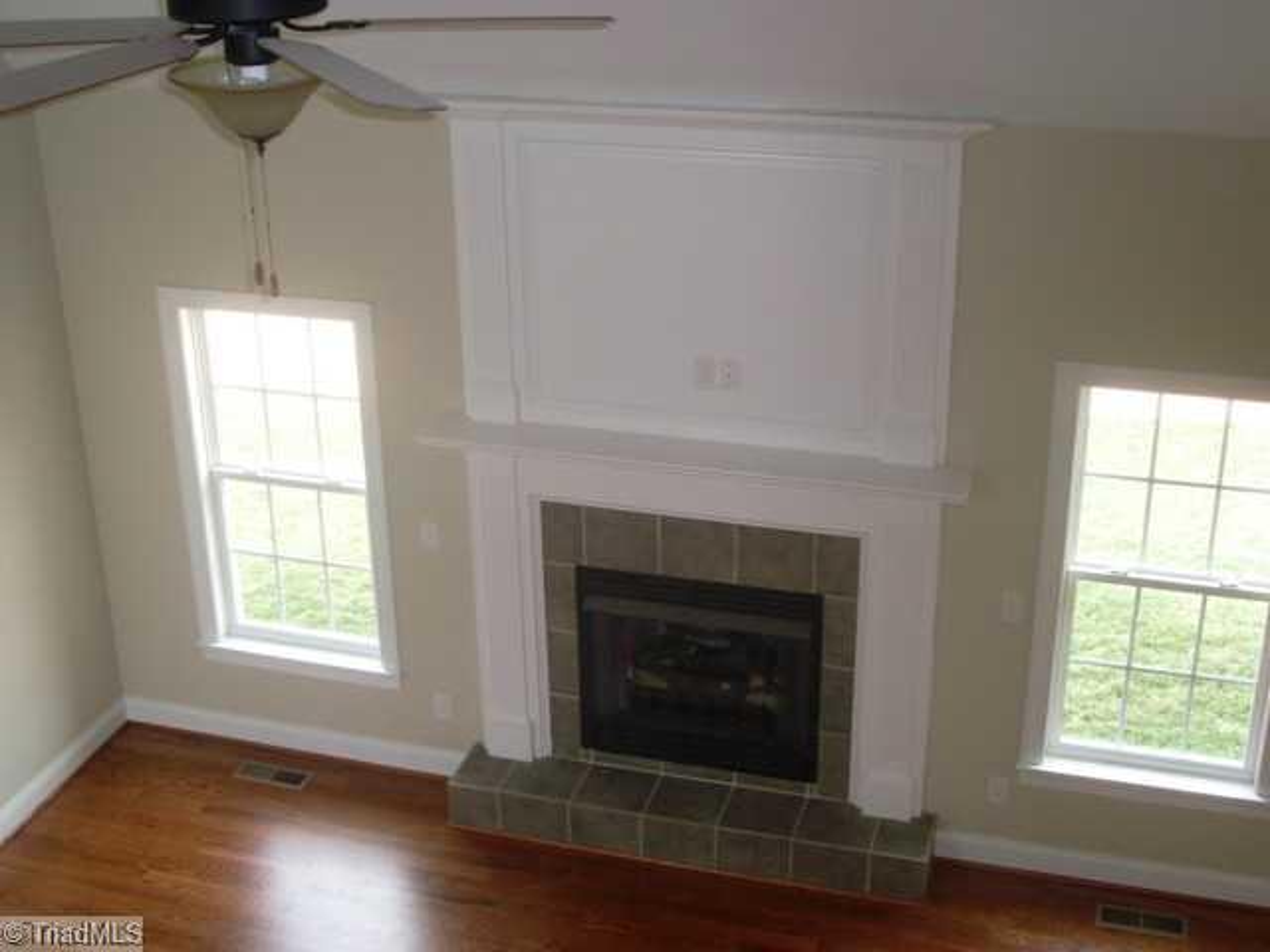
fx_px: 1798
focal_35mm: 49
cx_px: 635
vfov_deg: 29.7
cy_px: 476
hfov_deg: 38.9
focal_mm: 8.1
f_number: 3.5
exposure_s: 1/45
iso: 100
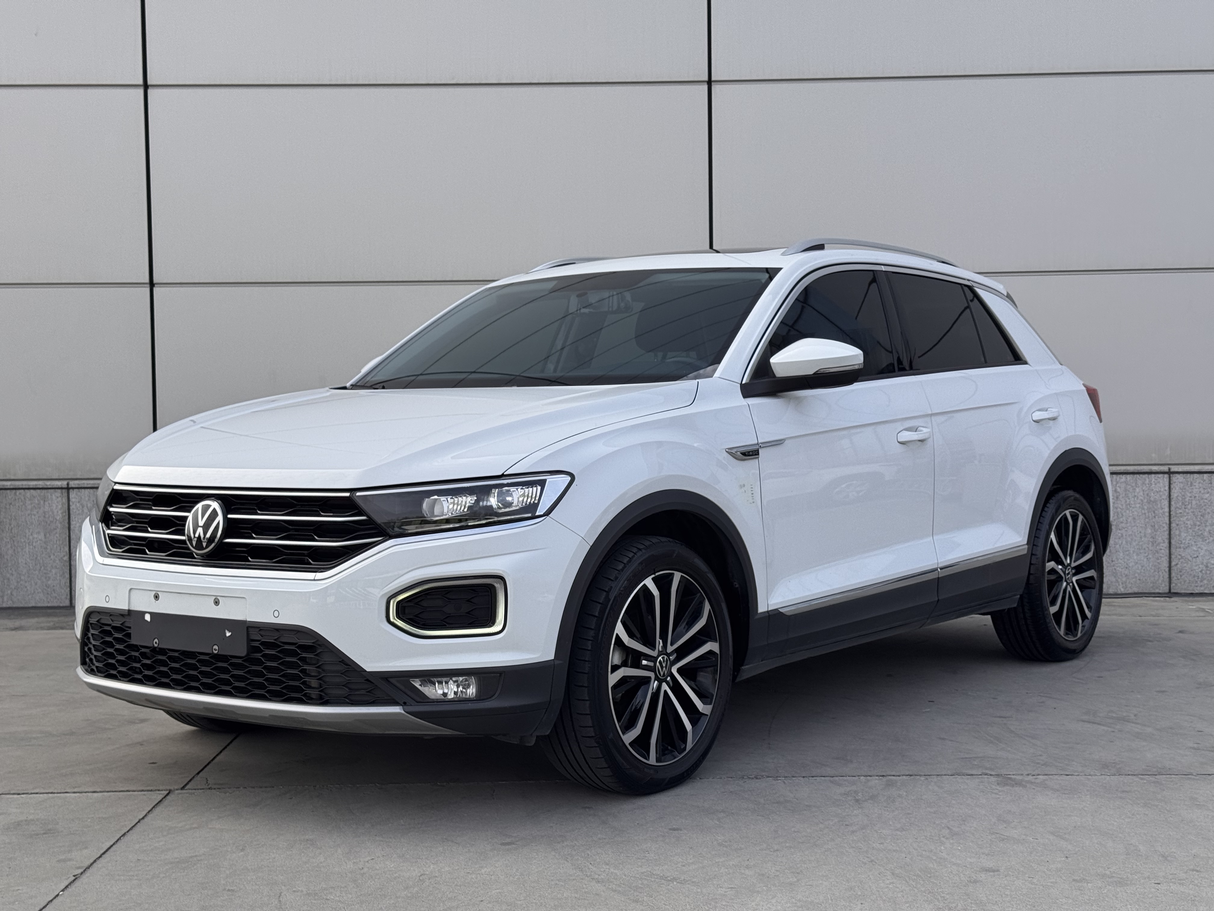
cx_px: 607
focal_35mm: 48
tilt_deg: -2.4
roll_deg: +0.5
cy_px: 456
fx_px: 1683
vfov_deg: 30.3
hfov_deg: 39.7
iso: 64
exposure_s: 1/2513
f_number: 1.78
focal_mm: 6.76
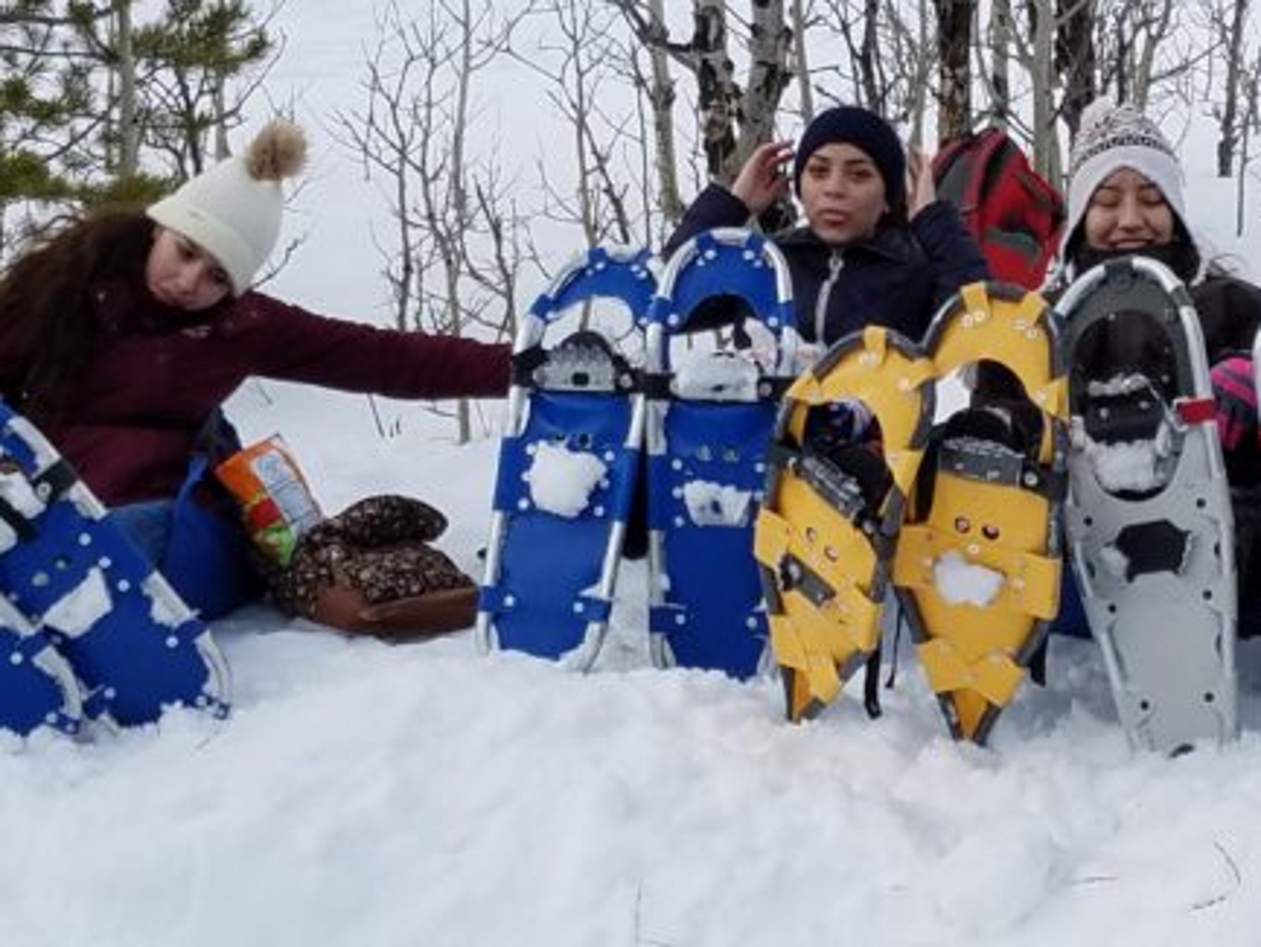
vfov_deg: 32.0
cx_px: 813
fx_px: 1640
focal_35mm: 45
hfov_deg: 41.7
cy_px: 322
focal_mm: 4.2
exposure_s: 1/2104
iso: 50
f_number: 1.7
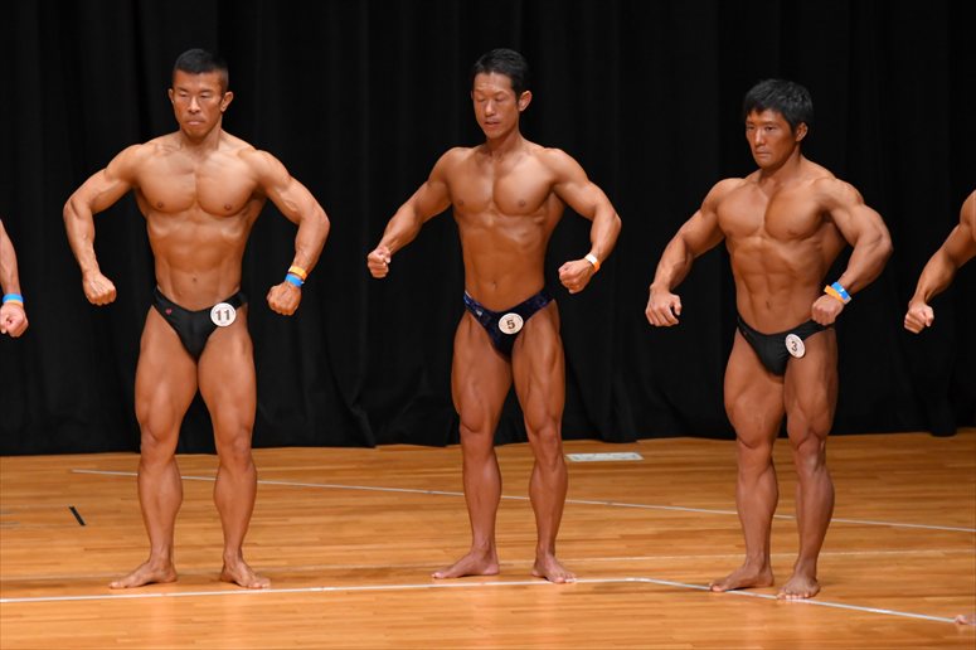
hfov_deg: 7.2
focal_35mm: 285
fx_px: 7723
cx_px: 488
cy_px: 325
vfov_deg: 4.8
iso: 4000
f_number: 5.6
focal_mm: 190
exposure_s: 1/400
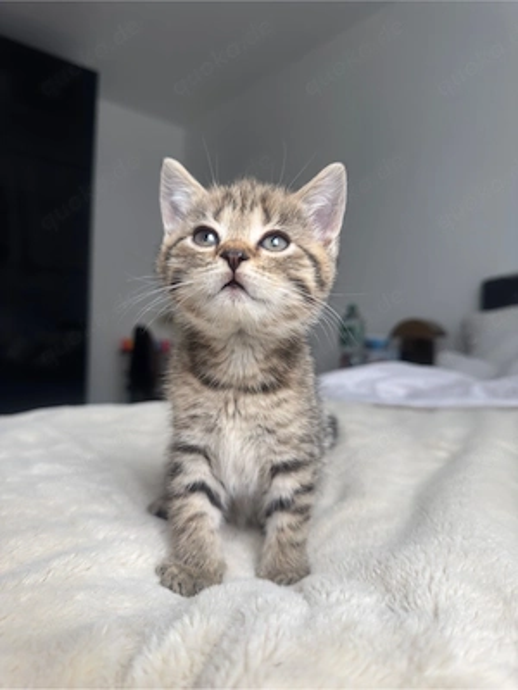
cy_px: 345
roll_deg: -1.4
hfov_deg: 56.8
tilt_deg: +2.0
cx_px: 259
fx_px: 479
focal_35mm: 24
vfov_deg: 71.6
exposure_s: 1/122
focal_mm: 6.76
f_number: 1.78
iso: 64
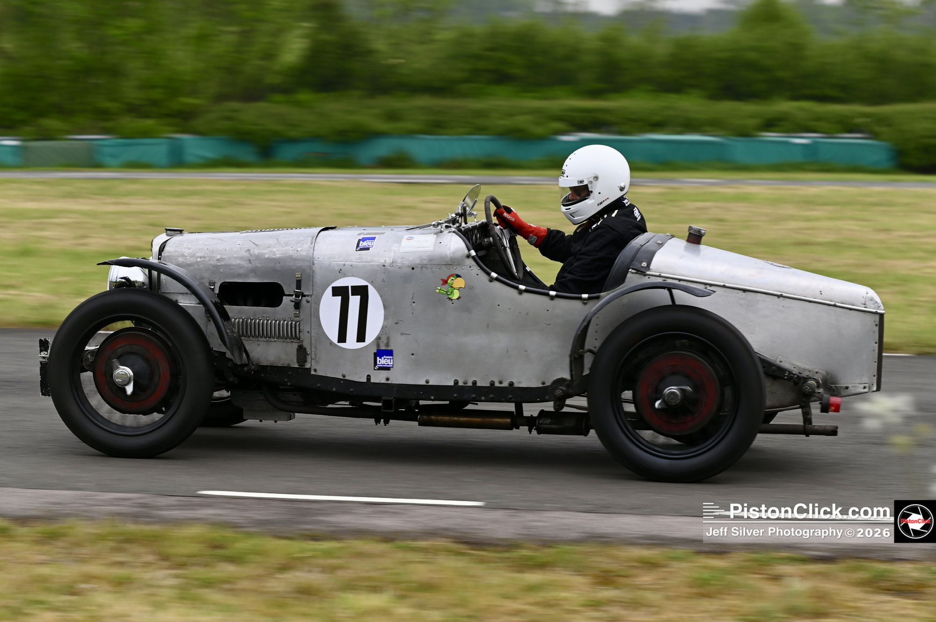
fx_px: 1818
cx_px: 468
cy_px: 311
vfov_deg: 19.4
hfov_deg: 28.9
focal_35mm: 70
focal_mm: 70
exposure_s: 1/250
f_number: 4.5
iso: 100
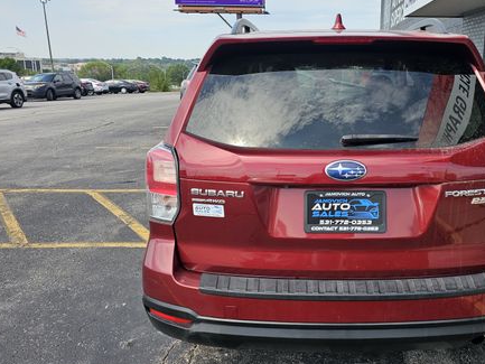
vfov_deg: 41.7
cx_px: 329
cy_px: 161
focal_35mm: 34
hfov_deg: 52.7
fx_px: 477
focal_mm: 6.3
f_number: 1.7
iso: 10
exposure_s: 1/477
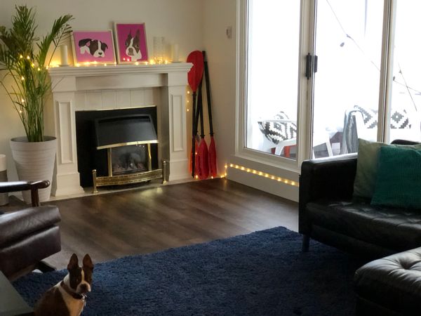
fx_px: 693
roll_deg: +0.5
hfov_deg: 33.8
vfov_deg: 25.7
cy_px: 158
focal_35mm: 57
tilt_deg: -11.3
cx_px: 210
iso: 500
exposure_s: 1/31
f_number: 2.8
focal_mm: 6.6
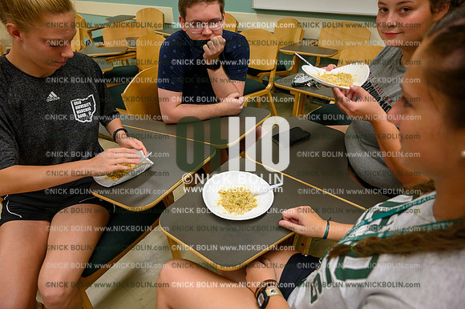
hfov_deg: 73.8
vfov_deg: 53.1
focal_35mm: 24
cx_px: 232
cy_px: 154
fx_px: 310
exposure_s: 1/250
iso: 1600
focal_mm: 24
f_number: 4.5
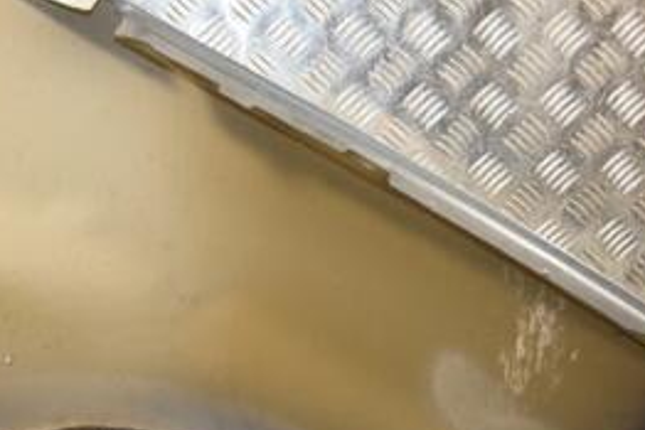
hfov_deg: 27.6
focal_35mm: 72
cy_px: 329
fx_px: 1293
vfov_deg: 18.8
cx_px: 160
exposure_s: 1/200
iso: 800
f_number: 5
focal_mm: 21
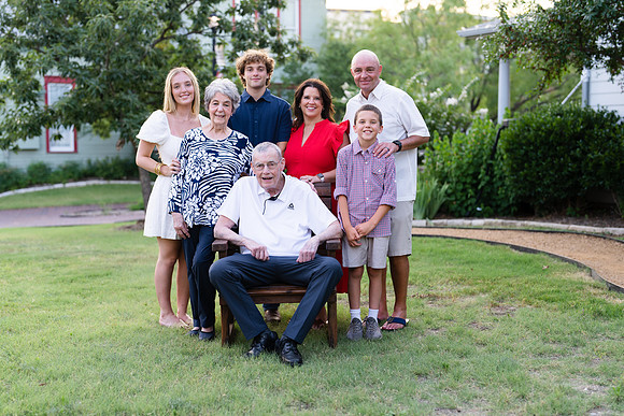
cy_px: 208
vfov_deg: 27.0
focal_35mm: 50
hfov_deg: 39.6
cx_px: 312
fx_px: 867
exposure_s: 1/320
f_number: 2
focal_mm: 50
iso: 160
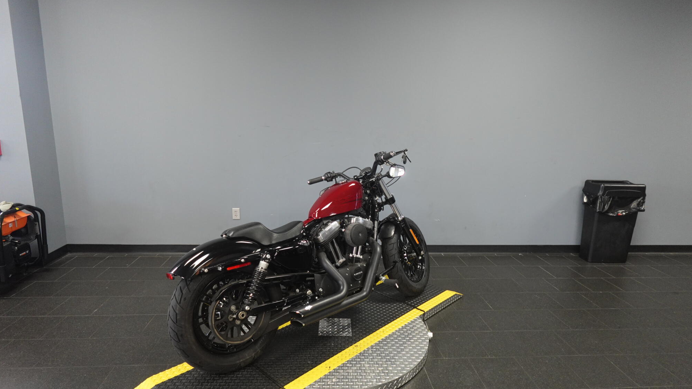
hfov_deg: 83.8
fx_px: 385
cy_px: 196
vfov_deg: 53.6
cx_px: 346
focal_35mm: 21
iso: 640
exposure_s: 1/80
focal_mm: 7.6
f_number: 2
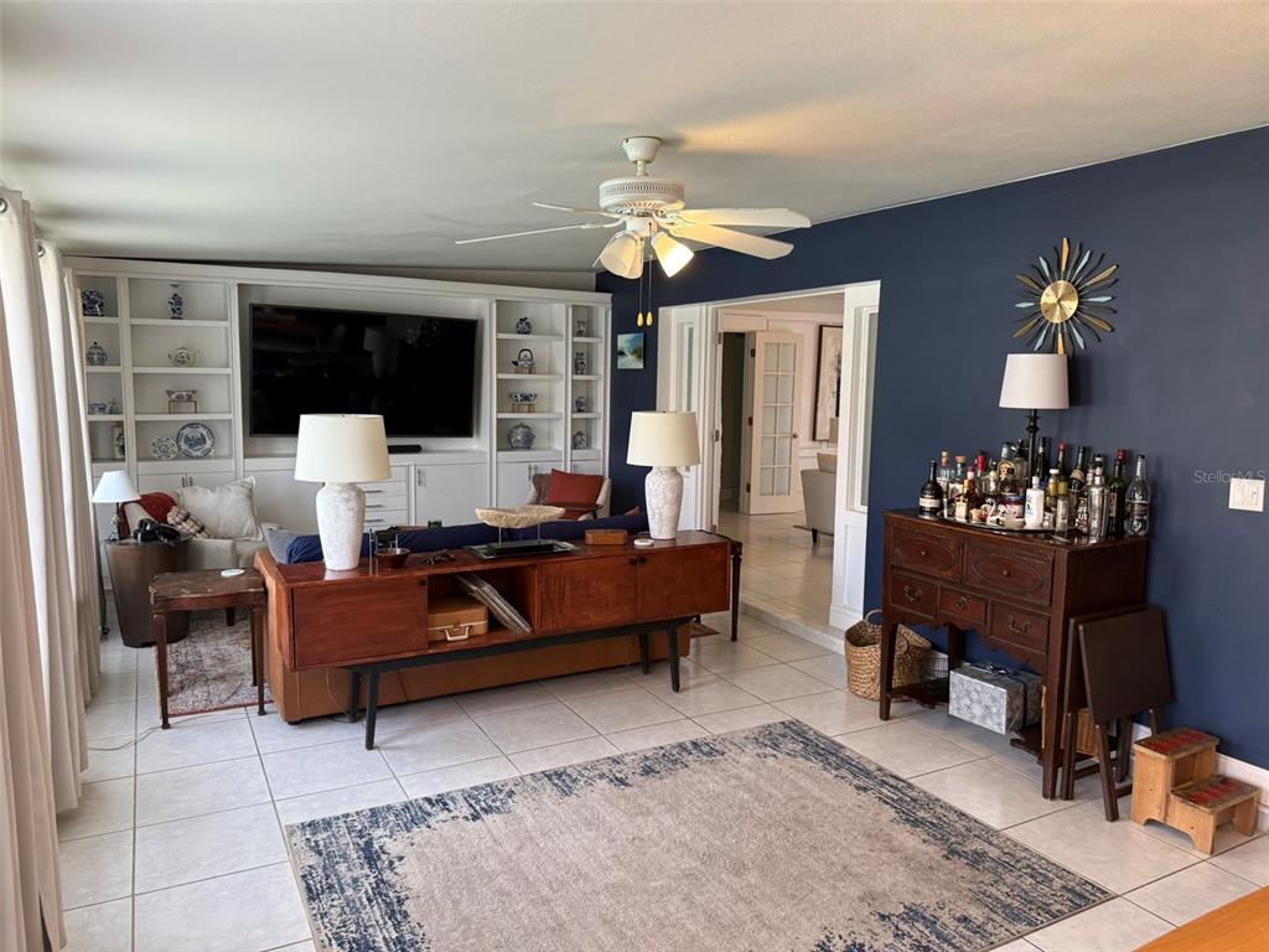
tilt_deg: -6.2
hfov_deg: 71.6
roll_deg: -1.8
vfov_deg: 56.8
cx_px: 634
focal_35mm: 24
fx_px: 880
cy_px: 476
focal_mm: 6.76
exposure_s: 1/120
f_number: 1.78
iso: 200
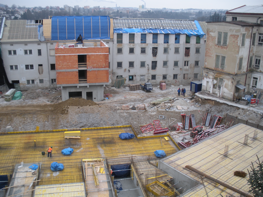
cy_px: 98
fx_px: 274
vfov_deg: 39.7
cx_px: 132
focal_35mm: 36
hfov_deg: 51.4
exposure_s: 1/72.3
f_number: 3.5
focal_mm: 6.3
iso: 64
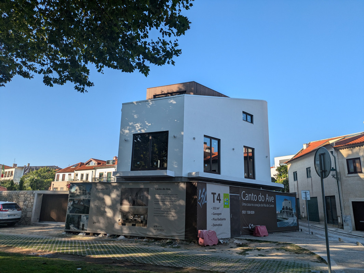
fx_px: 263
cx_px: 182
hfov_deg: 69.4
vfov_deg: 54.9
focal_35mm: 25
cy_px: 136
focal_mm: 5.43
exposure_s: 1/1247
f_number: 1.89
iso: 37
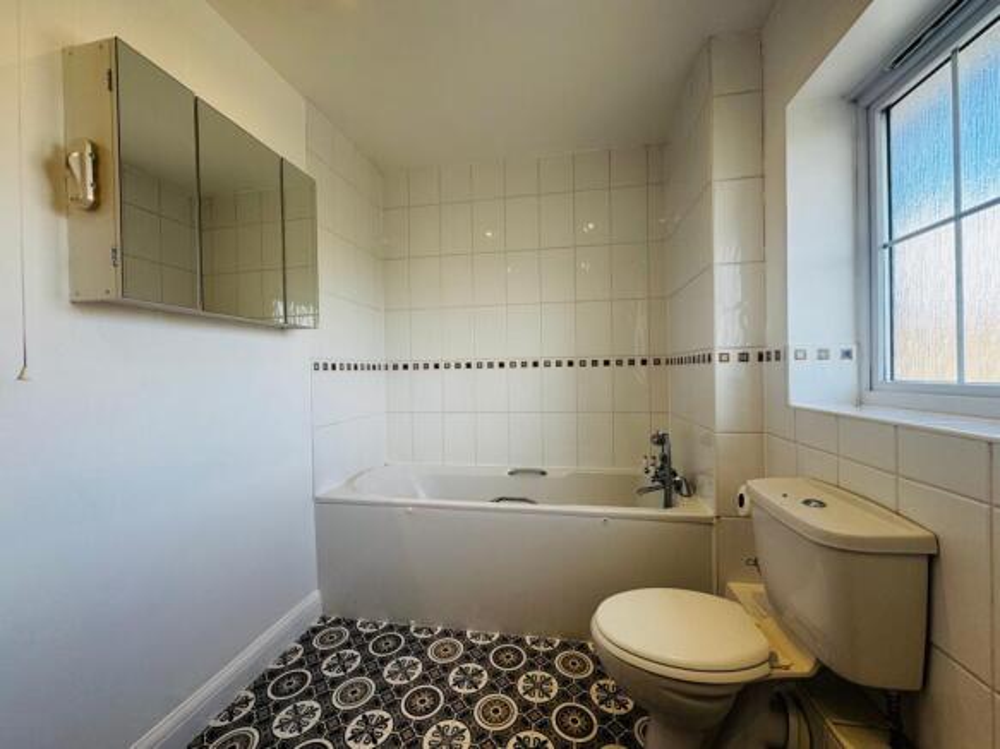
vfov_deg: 85.7
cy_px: 374
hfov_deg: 102.1
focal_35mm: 14
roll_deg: +0.7
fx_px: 404
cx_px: 500
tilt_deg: -0.4
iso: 40
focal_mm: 2.22
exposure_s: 1/103
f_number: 2.2
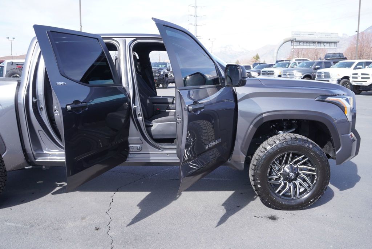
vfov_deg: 41.8
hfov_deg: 59.5
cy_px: 124
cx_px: 186
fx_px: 326
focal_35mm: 32
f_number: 6.3
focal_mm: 21
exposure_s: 1/160
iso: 100
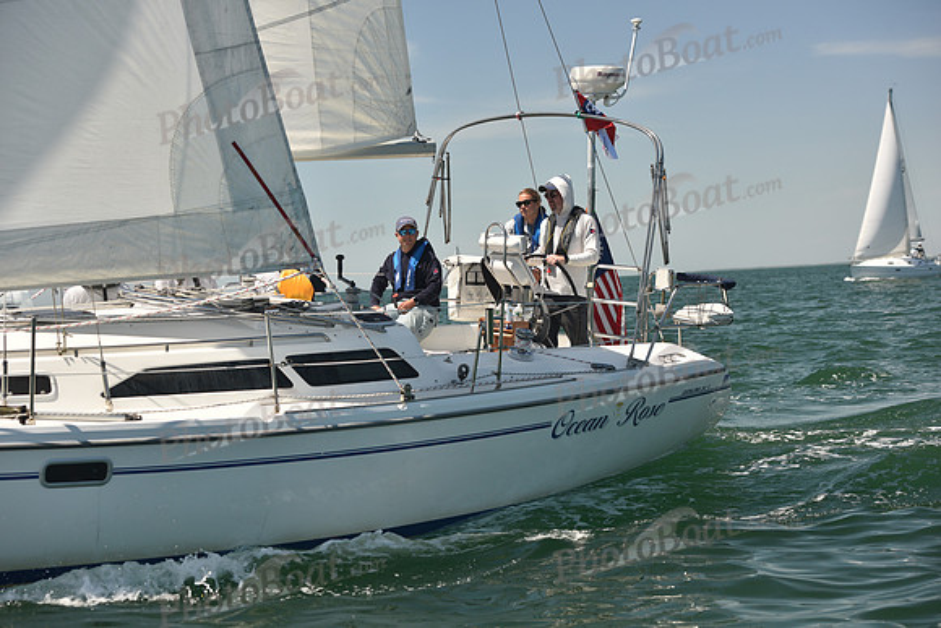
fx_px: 1830
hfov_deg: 28.8
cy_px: 314
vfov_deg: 19.5
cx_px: 470
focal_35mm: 70
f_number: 5
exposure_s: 1/800
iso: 250
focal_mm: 70
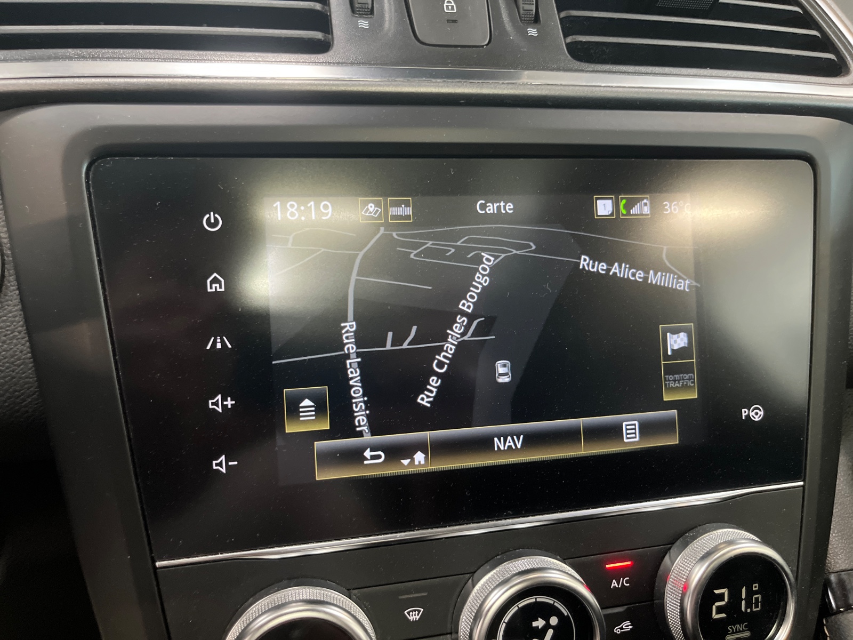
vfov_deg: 53.1
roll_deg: -1.8
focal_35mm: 26
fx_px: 641
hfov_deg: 67.3
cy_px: 320
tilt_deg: -23.4
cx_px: 426
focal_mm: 5.1
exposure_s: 1/33
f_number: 1.6
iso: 640
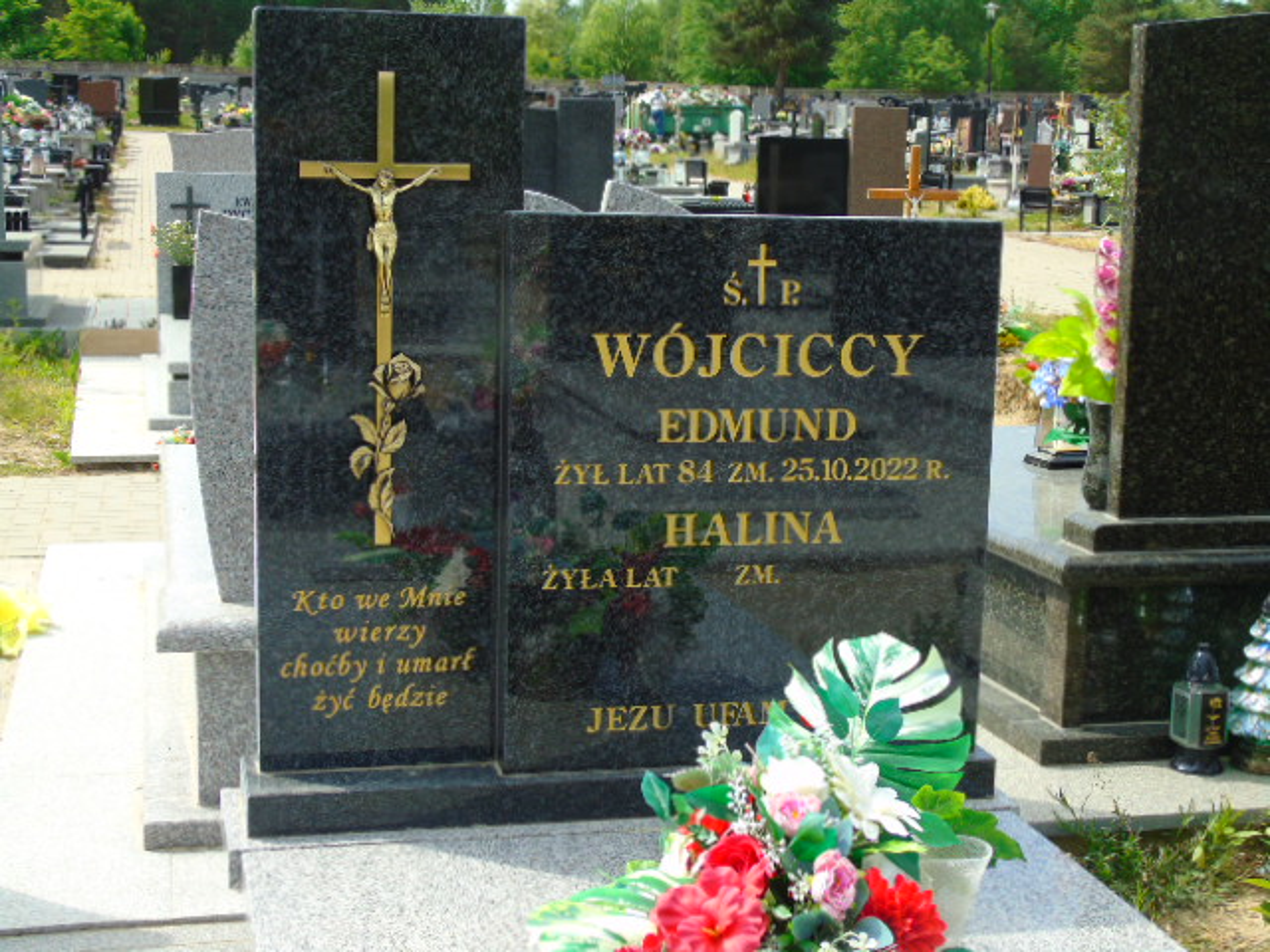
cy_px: 476
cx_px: 635
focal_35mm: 54
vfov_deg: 27.0
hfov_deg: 35.5
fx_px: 1981
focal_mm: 9.6
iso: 80
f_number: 4.3
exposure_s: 1/400
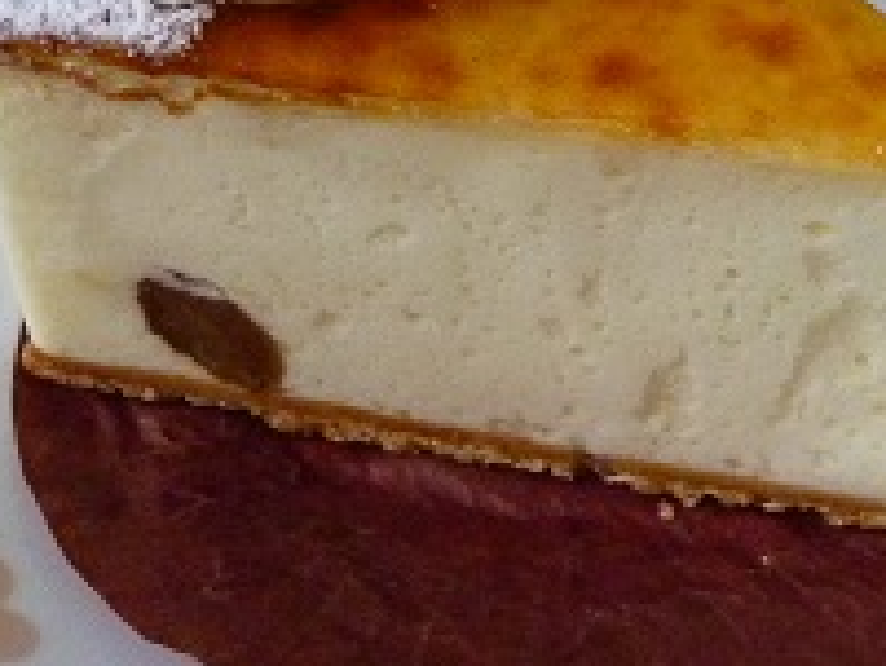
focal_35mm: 73
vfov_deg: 19.9
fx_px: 1870
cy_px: 110
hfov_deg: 26.6
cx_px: 569
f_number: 2.8
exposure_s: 1/40
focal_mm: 6.1
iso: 800
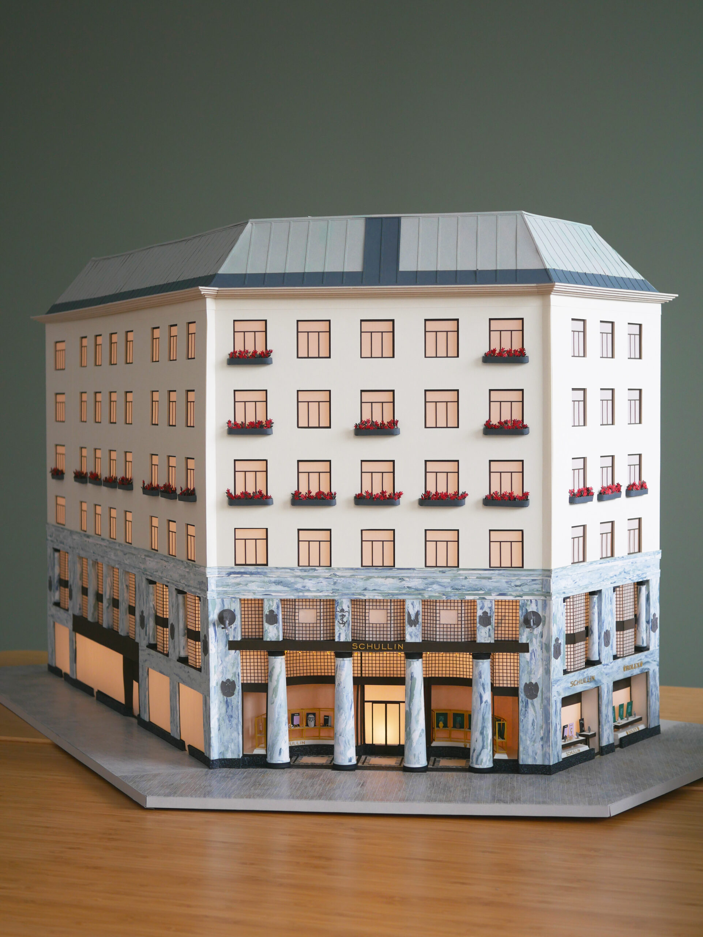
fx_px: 1624
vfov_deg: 32.2
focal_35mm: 60
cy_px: 468
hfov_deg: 24.4
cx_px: 352
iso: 200
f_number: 3.2
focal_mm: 30
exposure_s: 1/125
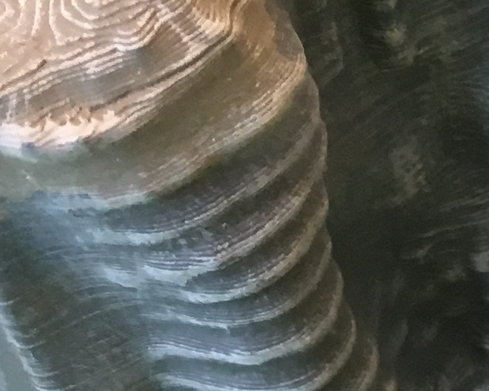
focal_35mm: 177
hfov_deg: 9.7
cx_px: 1161
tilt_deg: -53.3
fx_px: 2562
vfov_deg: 8.6
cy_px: 492
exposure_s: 1/33
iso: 125
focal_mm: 4.15
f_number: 2.2
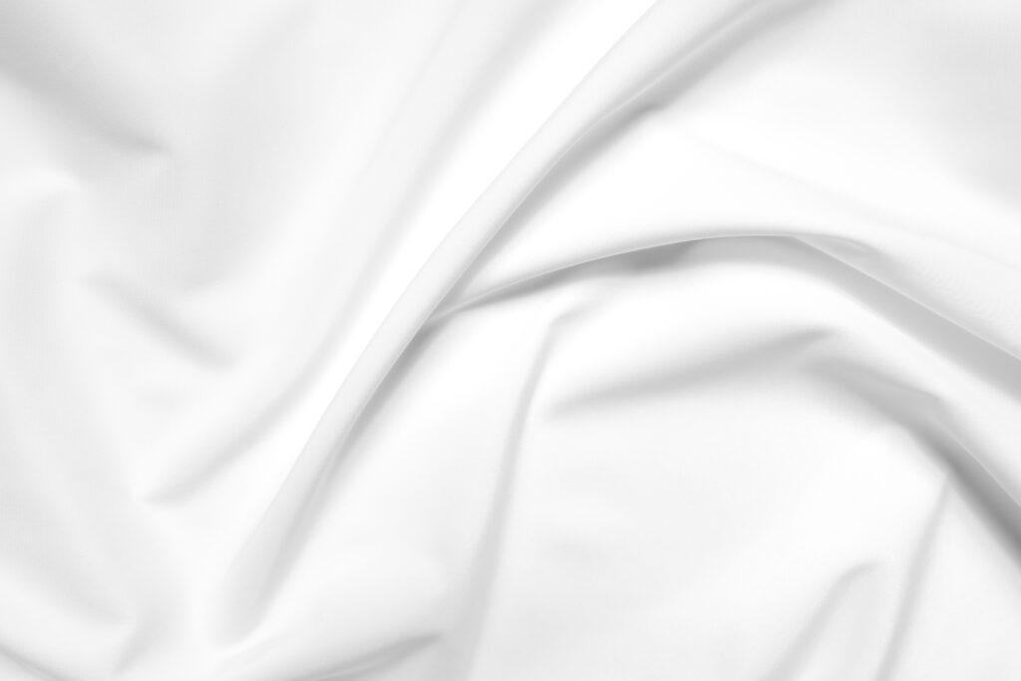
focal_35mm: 38
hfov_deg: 50.7
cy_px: 340
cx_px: 510
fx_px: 1078
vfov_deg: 35.1
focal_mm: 38
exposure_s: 1/5
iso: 100
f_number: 16
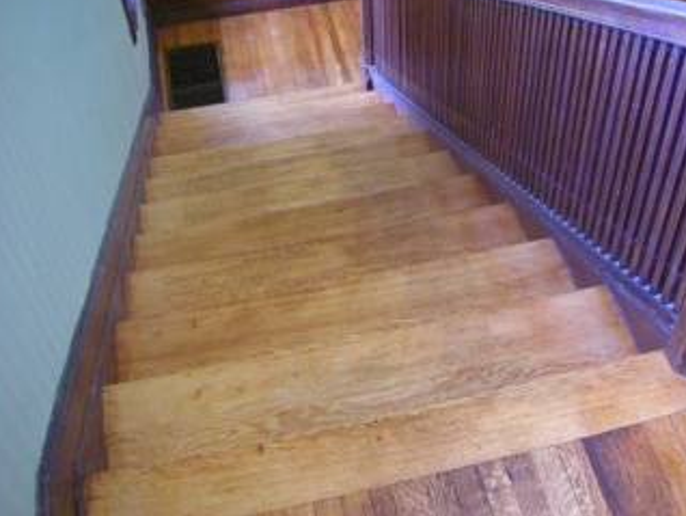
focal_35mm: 44
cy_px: 220
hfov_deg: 42.7
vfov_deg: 32.9
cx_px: 412
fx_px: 873
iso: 436
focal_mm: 5.8
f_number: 2.8
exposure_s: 1/8.1
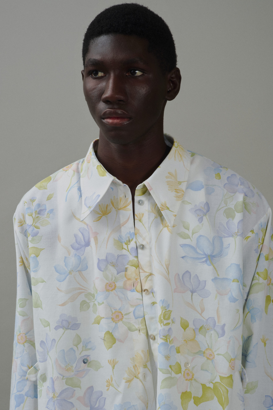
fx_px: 1193
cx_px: 136
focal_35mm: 105
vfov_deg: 19.4
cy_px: 205
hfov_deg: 13.1
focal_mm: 105
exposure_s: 1/125
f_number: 10
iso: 200
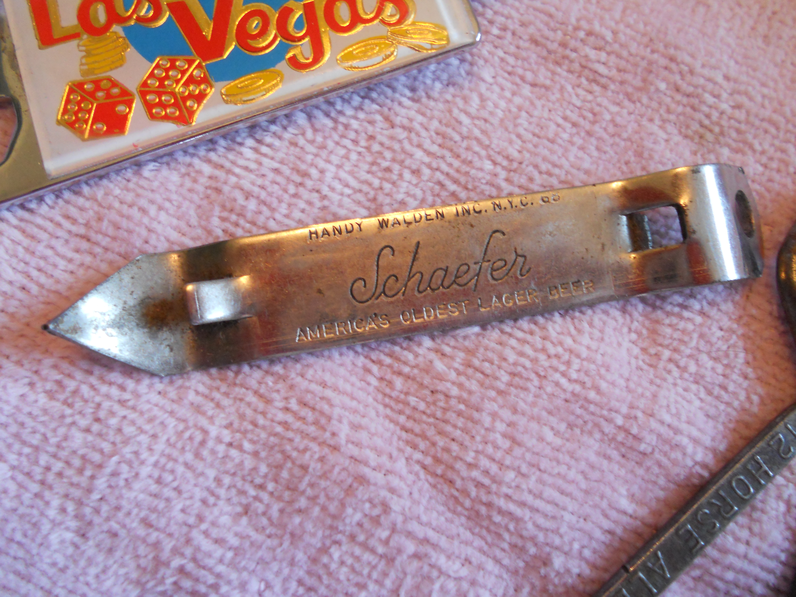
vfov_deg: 44.2
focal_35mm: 32
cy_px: 298
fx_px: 736
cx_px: 398
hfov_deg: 56.8
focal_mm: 5.8
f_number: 3.5
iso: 250
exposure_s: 1/30
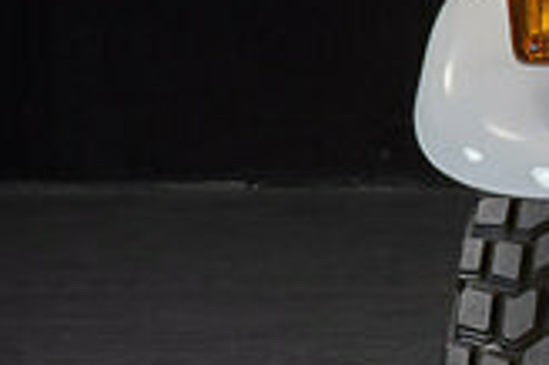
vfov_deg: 5.2
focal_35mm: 264
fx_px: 4022
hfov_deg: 7.3
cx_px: 1356
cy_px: 141
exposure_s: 1/2.5
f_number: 10
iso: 250
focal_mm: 36
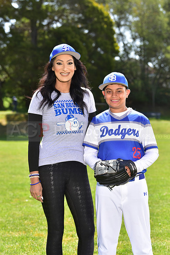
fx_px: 672
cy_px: 128
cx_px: 85
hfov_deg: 14.4
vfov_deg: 21.5
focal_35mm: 95
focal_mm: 95
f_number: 5
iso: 80
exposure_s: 1/200
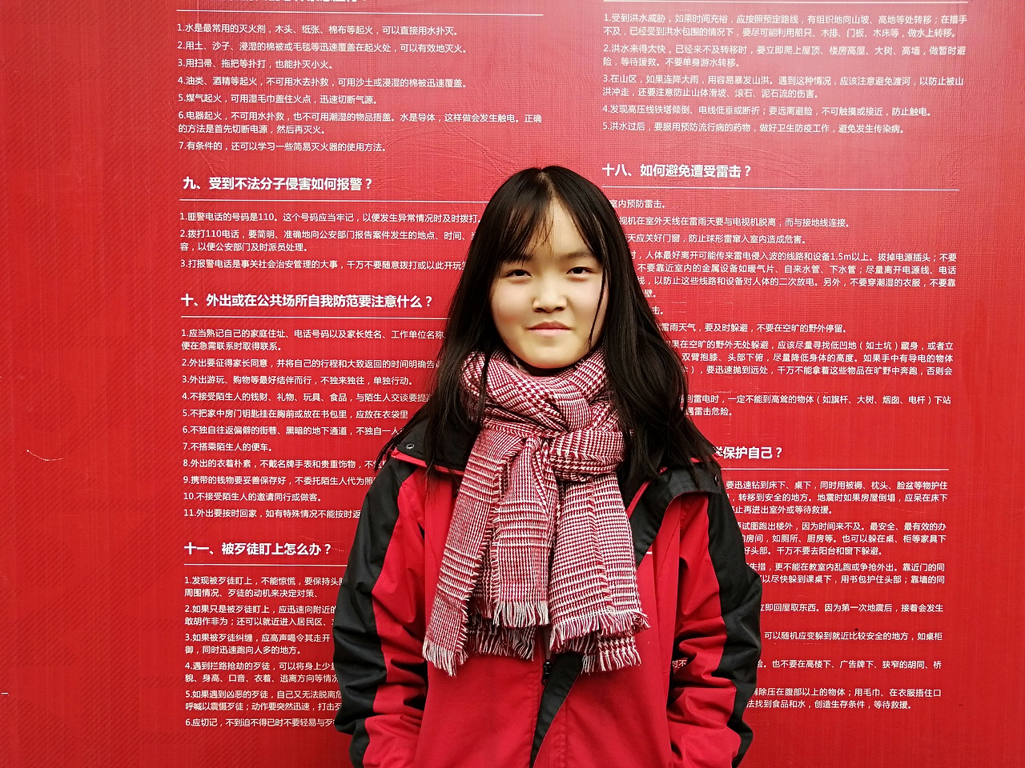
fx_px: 799
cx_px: 512
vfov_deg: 51.4
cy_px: 384
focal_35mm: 27
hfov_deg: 65.3
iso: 80
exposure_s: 1/100
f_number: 1.8
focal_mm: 3.95
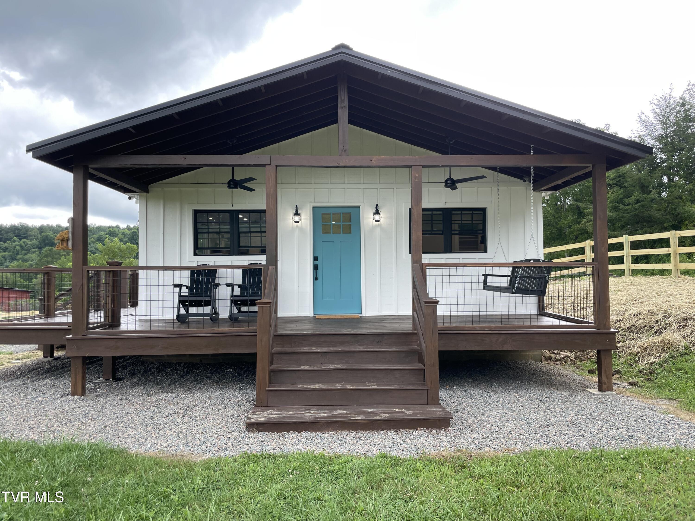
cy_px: 260
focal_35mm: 26
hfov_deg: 67.3
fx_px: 522
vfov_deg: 53.1
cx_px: 348
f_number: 1.6
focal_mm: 4.2
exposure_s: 1/252
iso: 32
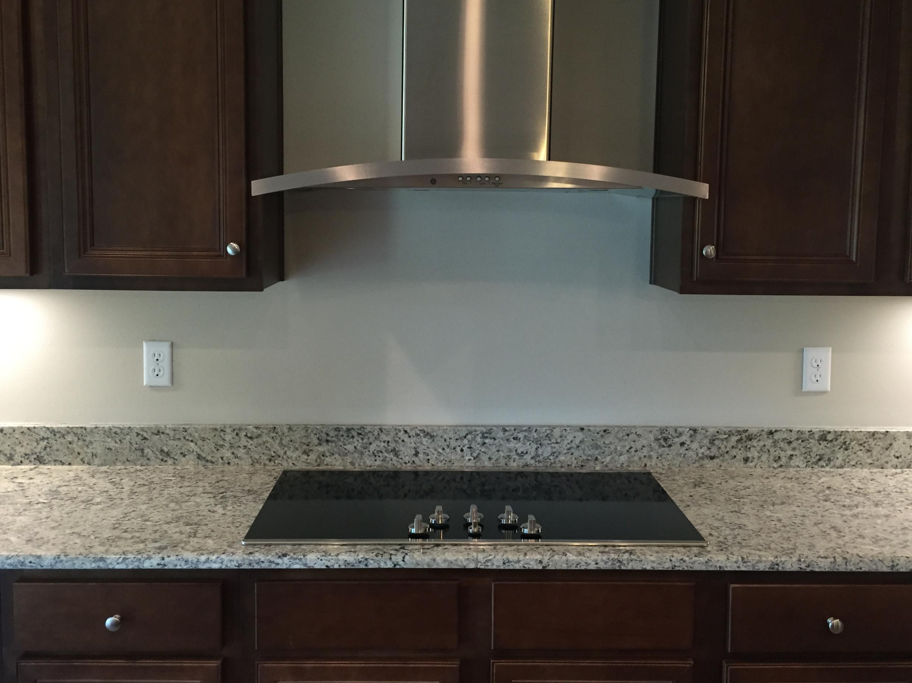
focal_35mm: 35
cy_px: 305
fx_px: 922
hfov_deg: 52.6
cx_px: 446
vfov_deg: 40.6
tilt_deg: -5.6
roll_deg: -1.7
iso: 160
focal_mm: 4.15
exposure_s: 1/30
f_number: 2.2
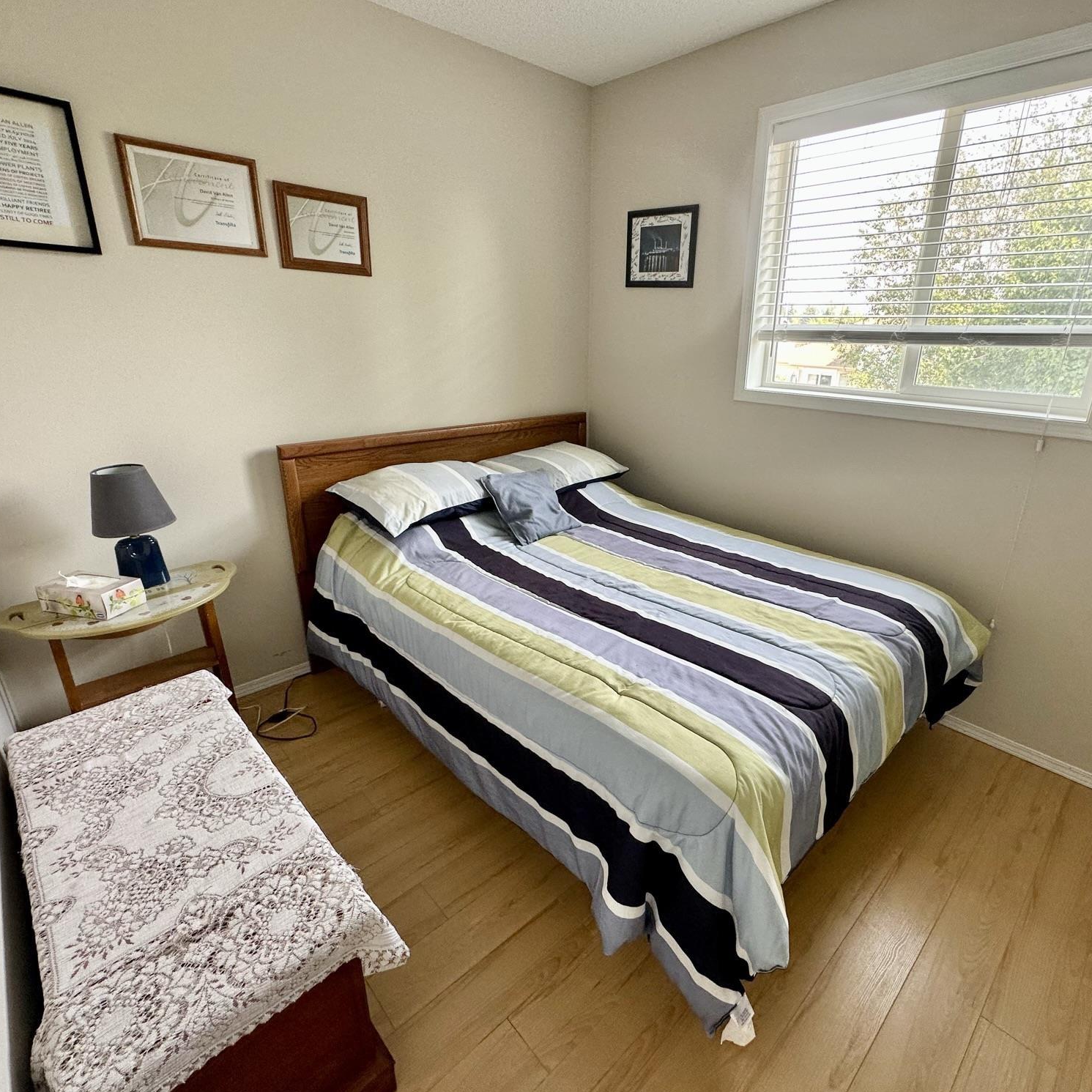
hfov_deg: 83.7
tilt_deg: -19.7
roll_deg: -0.7
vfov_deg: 84.0
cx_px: 600
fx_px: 607
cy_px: 538
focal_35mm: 17
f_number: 2.2
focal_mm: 2.22
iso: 64
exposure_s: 1/99
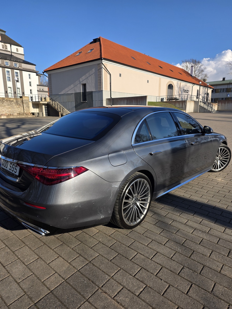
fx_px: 206
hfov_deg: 58.9
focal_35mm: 23
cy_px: 154
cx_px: 116
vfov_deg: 73.9
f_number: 1.7
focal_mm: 6.25
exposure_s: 1/4889
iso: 80
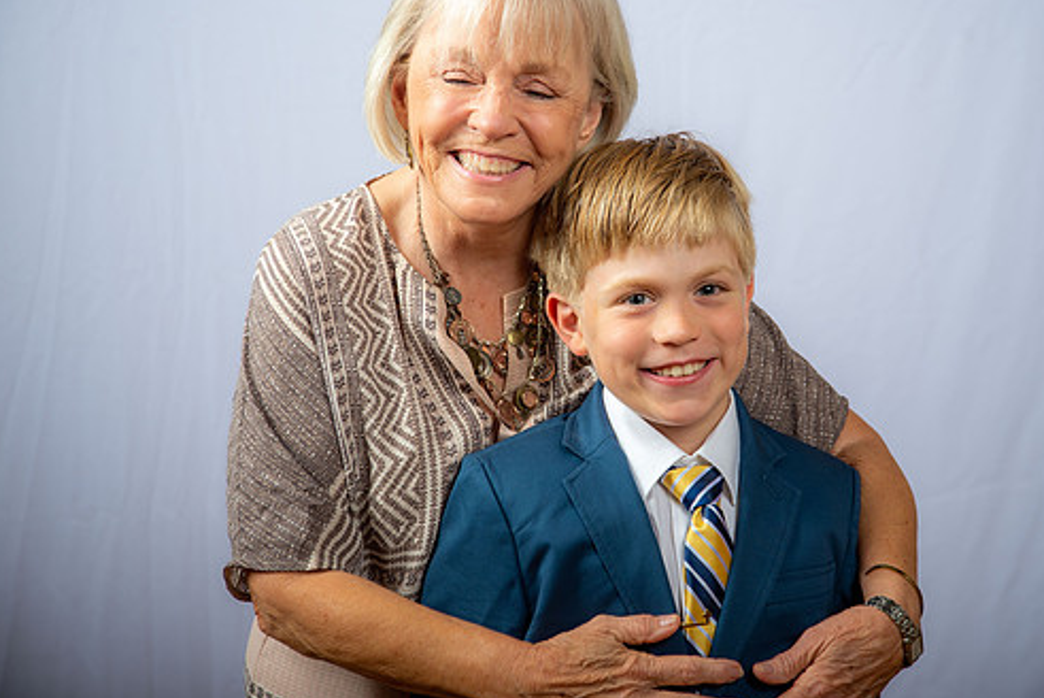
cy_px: 302
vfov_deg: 14.9
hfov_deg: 22.1
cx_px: 587
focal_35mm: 92
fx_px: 2669
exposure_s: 1/200
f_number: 5.6
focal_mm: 78
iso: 250
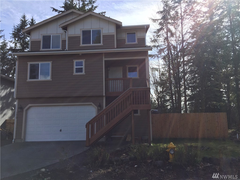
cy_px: 90
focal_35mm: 29
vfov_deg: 48.2
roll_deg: -0.2
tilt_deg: +9.9
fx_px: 201
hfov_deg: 61.7
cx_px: 120
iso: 32
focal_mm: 4.15
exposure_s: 1/1721
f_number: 2.2
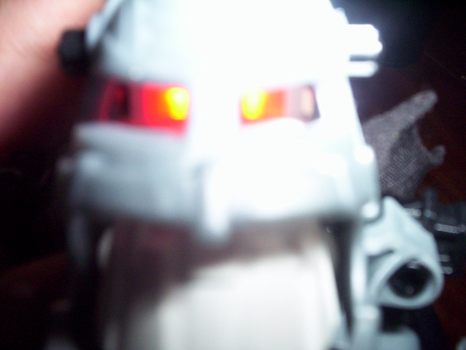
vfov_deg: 37.7
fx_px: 512
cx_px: 233
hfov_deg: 49.0
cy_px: 175
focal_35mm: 38
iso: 140
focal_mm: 4.99
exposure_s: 1/60
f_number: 4.5
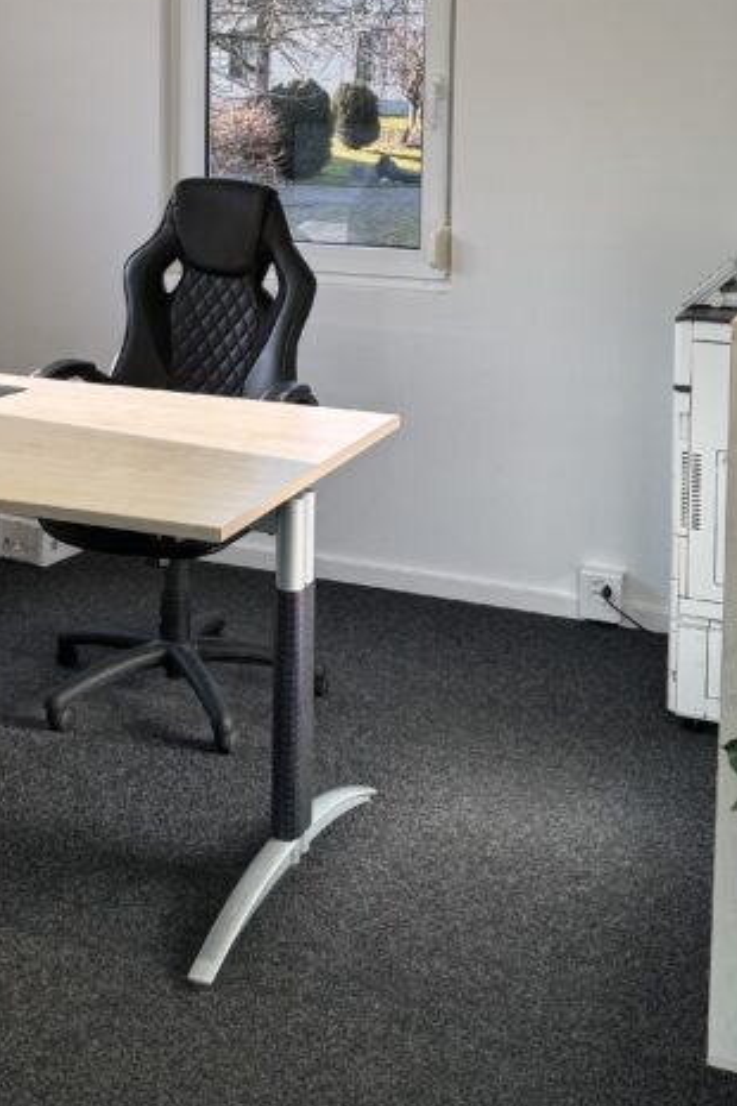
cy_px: 174
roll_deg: -0.3
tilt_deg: -4.1
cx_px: 204
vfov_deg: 34.8
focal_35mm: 55
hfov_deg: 24.4
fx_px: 1689
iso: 100
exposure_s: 1/100
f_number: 1.78
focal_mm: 6.76
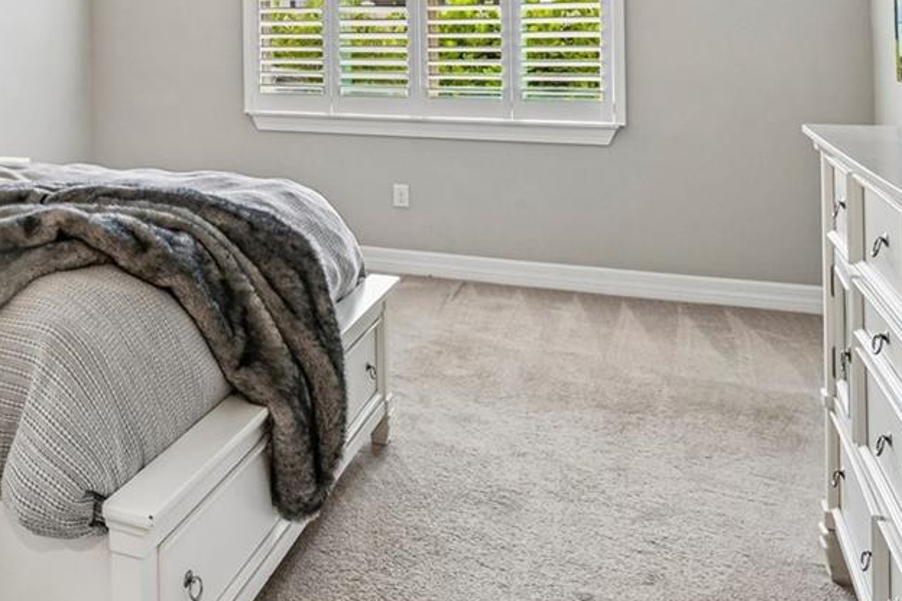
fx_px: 1027
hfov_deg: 40.0
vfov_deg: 31.3
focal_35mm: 41
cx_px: -52
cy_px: 71
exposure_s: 1/20
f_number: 8
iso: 400
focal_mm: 16
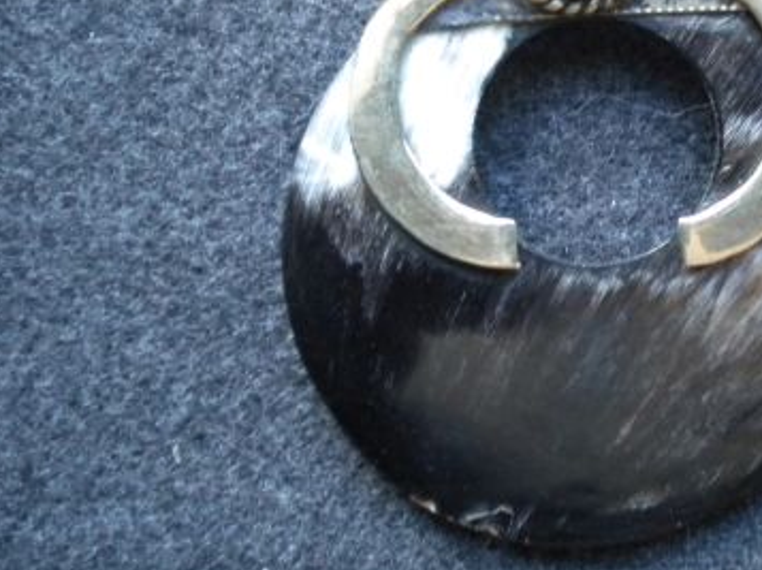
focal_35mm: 69
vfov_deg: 21.1
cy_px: 152
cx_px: 591
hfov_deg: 27.7
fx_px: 1517
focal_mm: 7.4
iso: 400
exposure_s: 1/29.2
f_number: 3.5
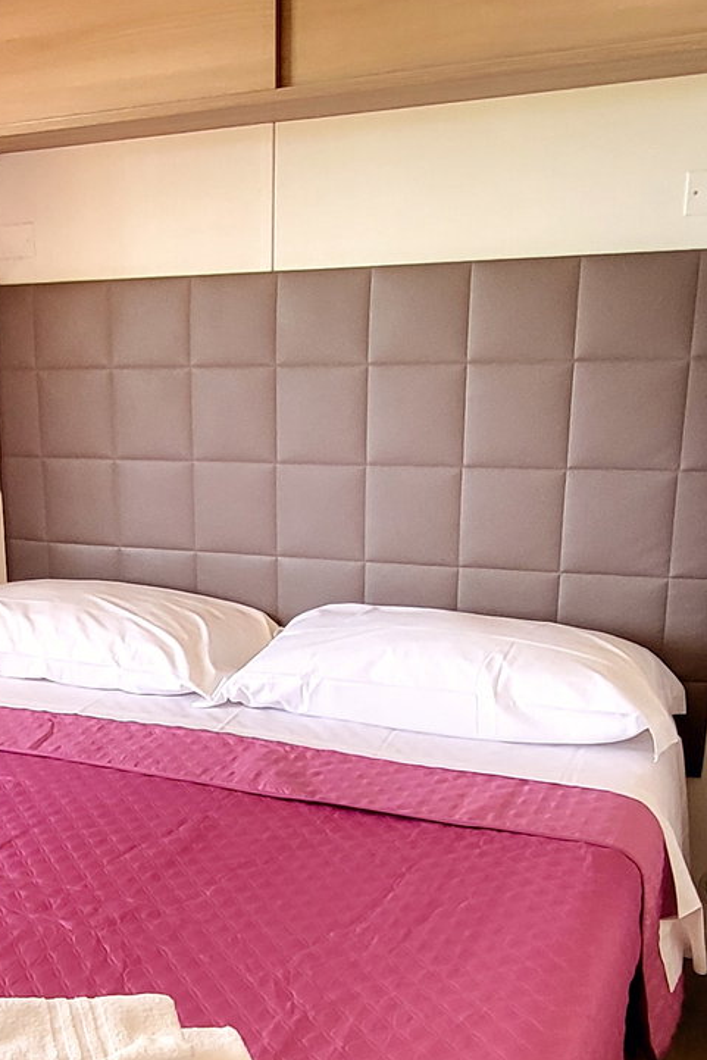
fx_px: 1178
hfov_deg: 32.1
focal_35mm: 40
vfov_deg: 48.0
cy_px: 667
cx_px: 96
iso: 250
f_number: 2.2
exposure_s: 1/50
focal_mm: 1.74
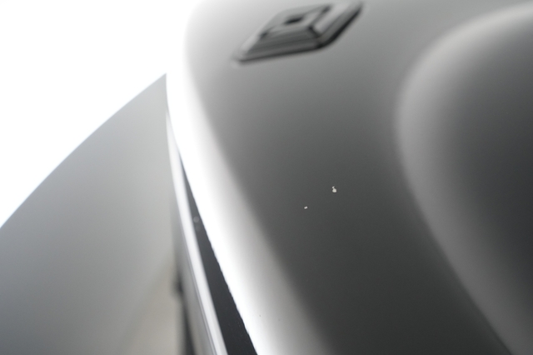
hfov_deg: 65.5
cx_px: 266
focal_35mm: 28
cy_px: 178
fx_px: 414
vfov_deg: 46.4
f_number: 4.5
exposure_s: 1/100
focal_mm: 28
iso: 4000
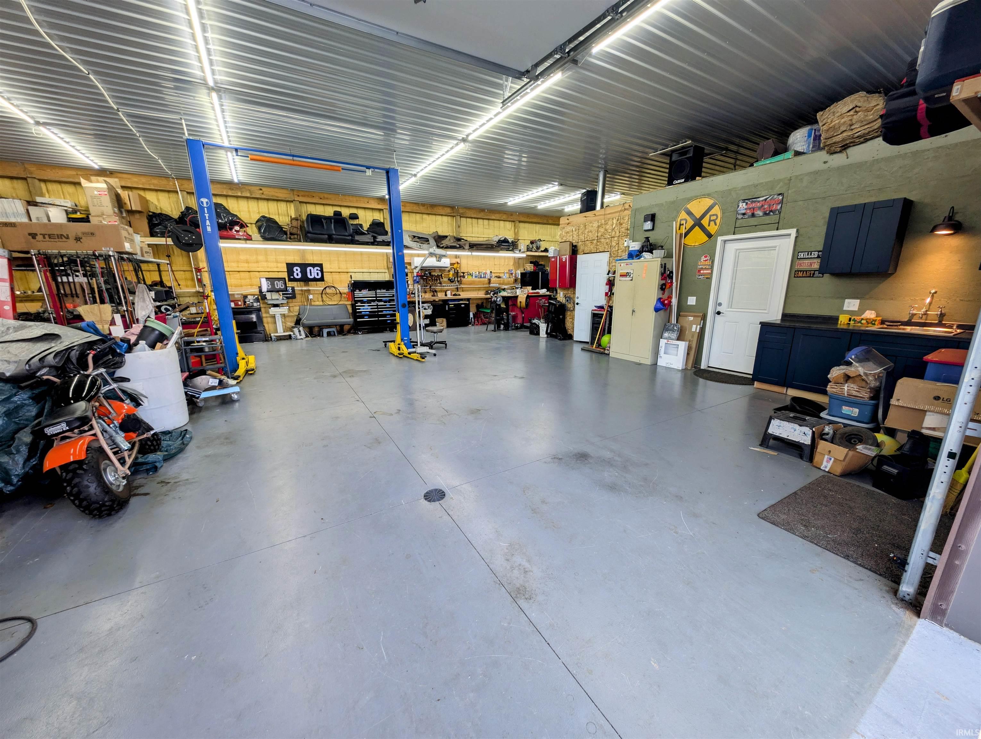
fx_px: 341
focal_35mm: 12
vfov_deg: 94.6
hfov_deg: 110.5
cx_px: 490
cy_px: 370
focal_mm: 2.23
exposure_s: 1/120
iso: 90
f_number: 1.95
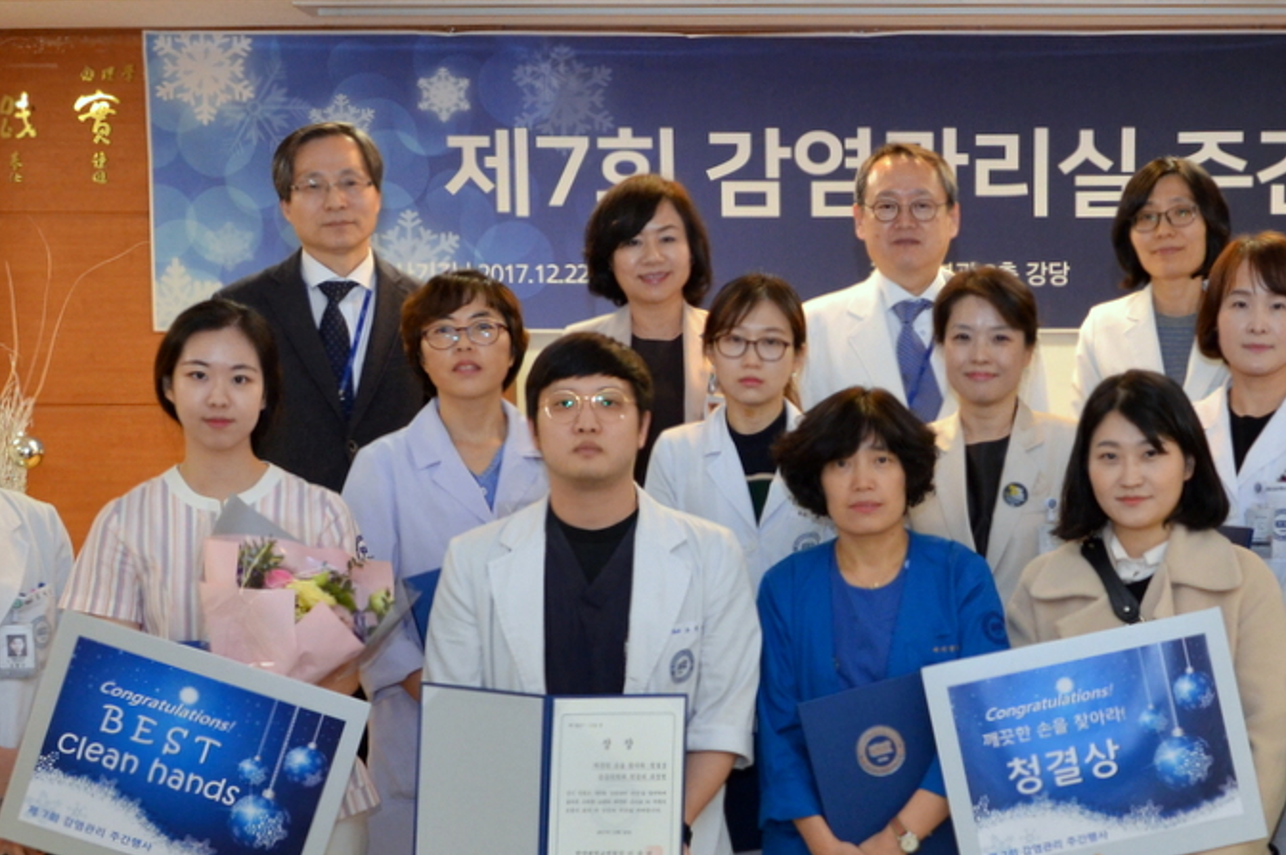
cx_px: 880
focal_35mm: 51
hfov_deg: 38.4
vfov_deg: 26.2
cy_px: 646
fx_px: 1817
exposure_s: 1/100
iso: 800
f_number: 4.5
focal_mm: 19
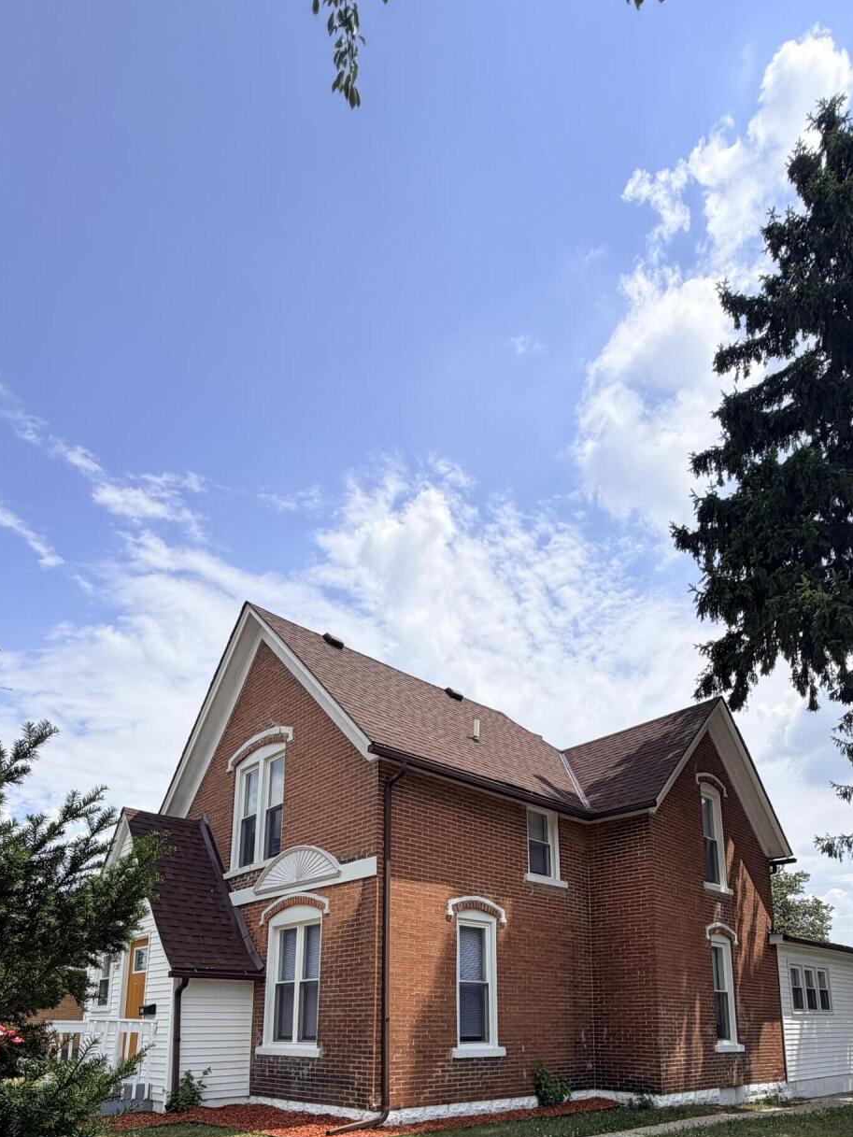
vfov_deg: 67.8
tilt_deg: +10.7
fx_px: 756
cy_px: 888
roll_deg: -0.3
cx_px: 457
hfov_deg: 58.8
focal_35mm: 23
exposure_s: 1/1285
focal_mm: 2.22
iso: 20
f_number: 2.2
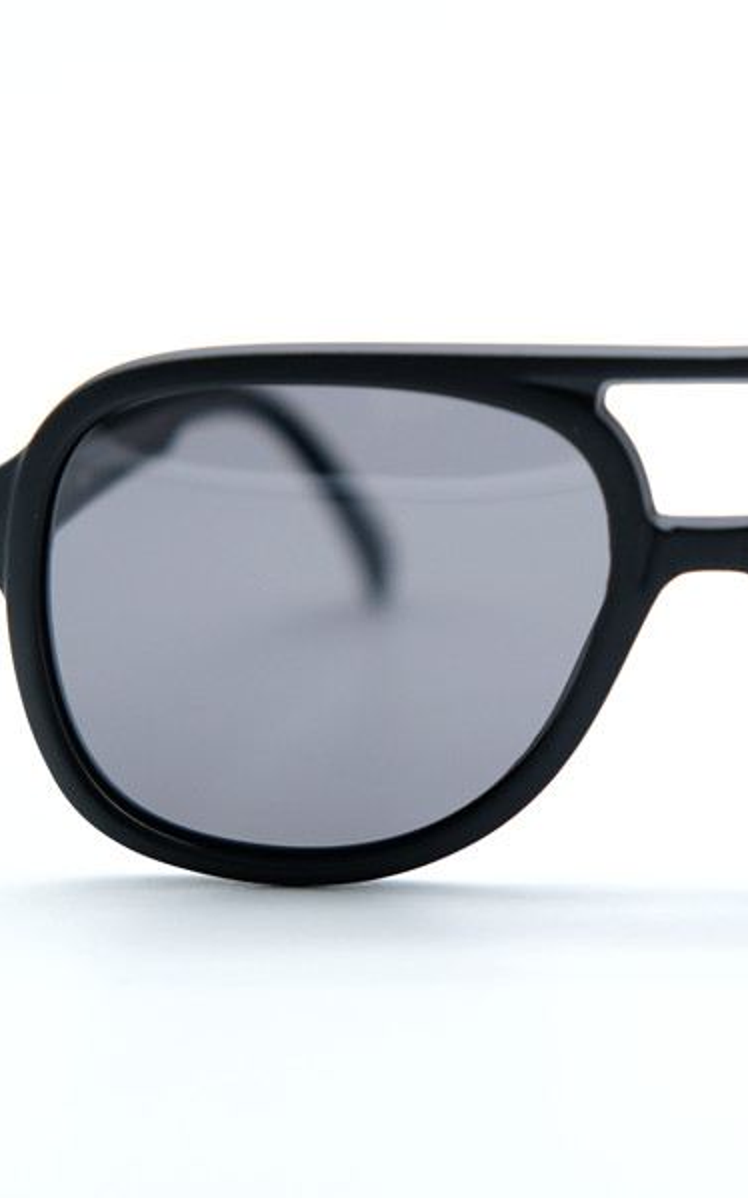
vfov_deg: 18.3
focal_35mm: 114
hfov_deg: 11.4
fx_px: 3721
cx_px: 710
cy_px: 632
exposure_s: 1/1000
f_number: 4
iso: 640
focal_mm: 44.4
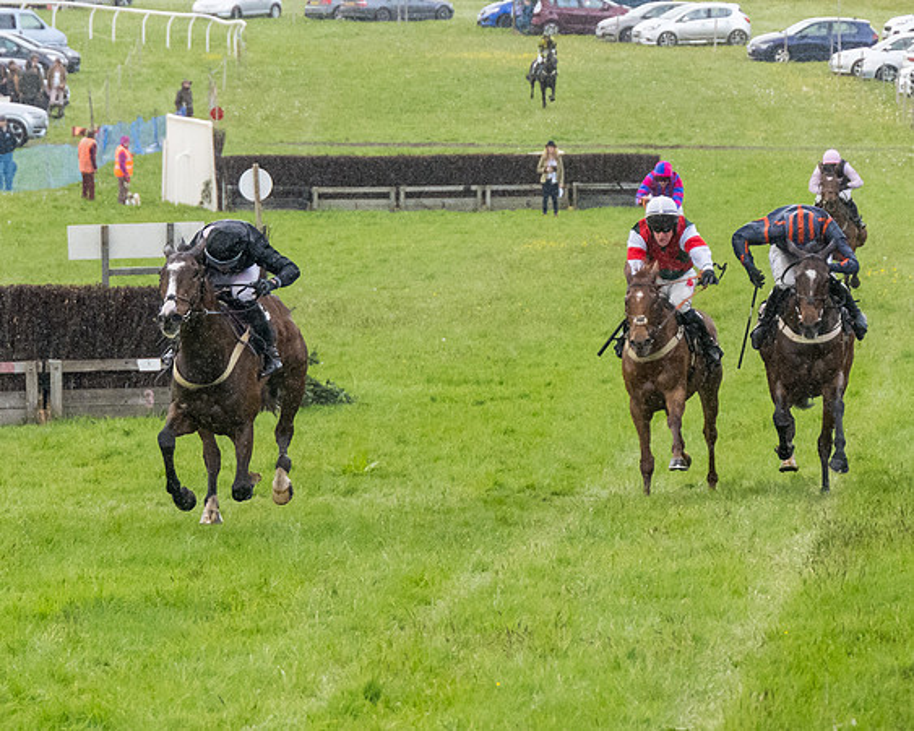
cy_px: 456
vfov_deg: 5.6
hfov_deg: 7.0
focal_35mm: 275
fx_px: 7425
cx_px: 248
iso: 2000
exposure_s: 1/1250
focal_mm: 98
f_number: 4
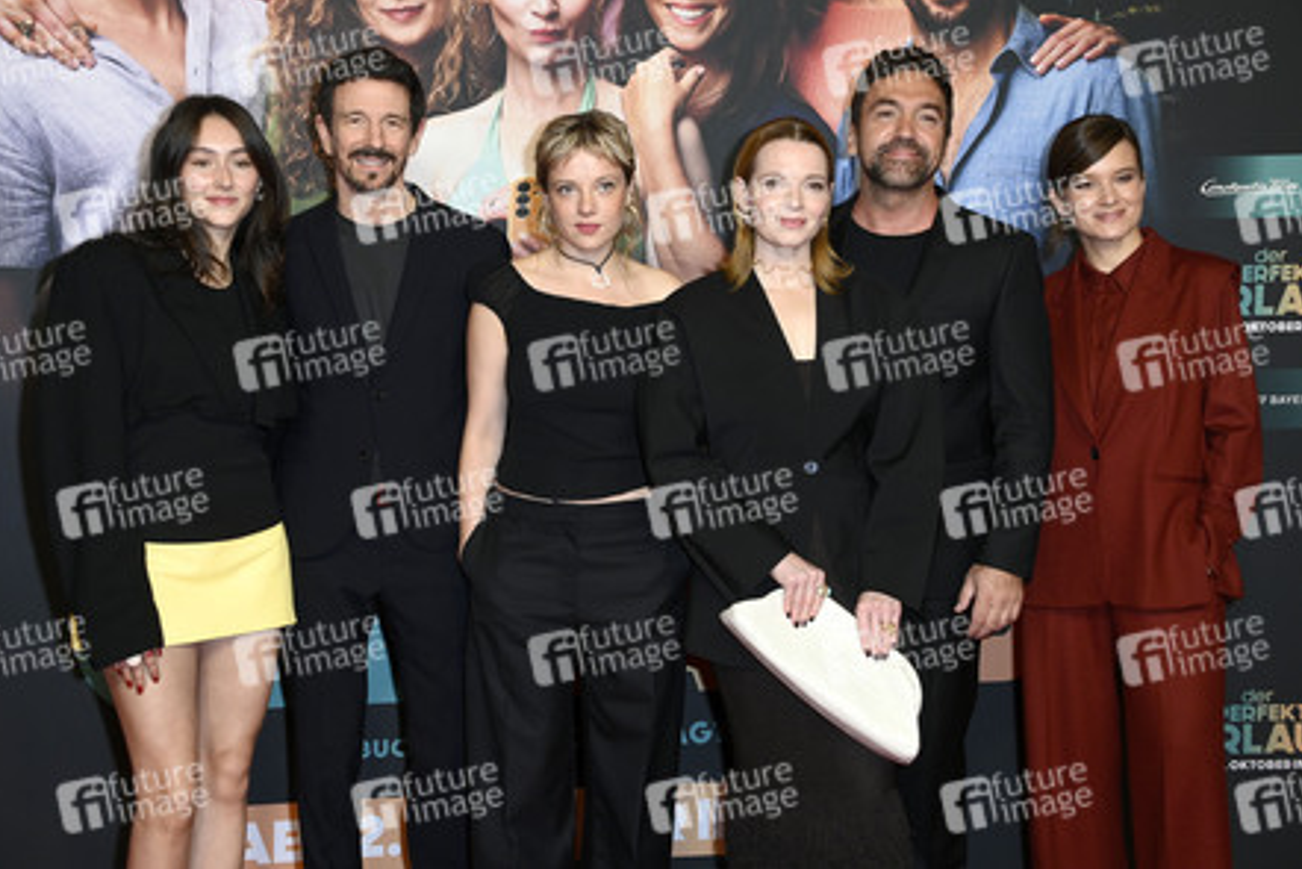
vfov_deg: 26.5
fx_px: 1845
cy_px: 430
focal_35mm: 51
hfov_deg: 38.9
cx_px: 644
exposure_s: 1/250
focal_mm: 50
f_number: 5.6
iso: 1250
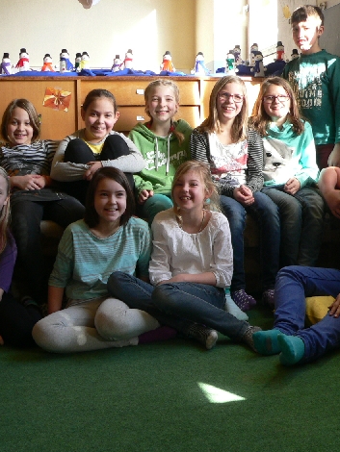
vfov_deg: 38.9
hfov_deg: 29.5
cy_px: 224
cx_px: 227
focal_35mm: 49
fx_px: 641
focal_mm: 6
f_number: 2.8
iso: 100
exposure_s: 1/60
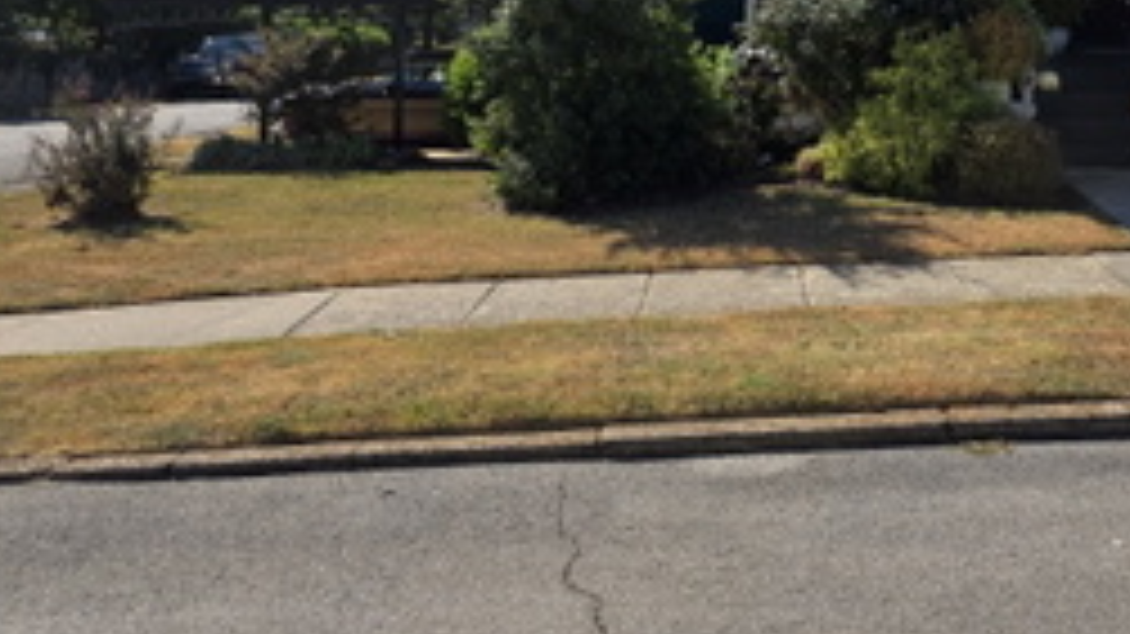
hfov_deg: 48.7
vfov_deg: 27.7
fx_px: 1198
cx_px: 833
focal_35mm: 40
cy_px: -18
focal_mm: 6.3
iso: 80
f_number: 1.7
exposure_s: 1/5017
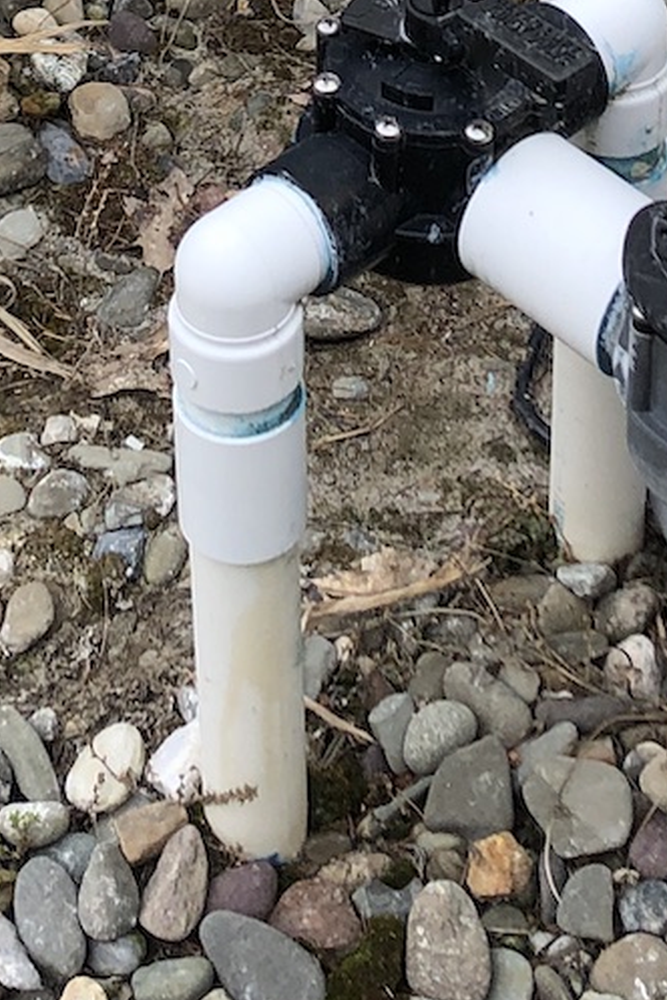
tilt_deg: -31.1
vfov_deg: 16.3
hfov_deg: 11.7
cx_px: 372
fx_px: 3251
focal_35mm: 117
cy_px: -416
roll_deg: -1.3
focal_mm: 3.99
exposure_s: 1/704
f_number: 1.8
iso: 20
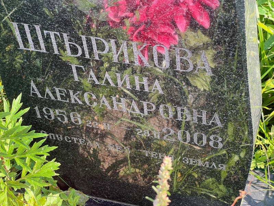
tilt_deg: -46.2
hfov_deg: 25.3
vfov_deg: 19.1
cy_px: 103
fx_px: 609
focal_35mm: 77
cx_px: 137
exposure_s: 1/99
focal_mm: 9
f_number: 2.8
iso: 50
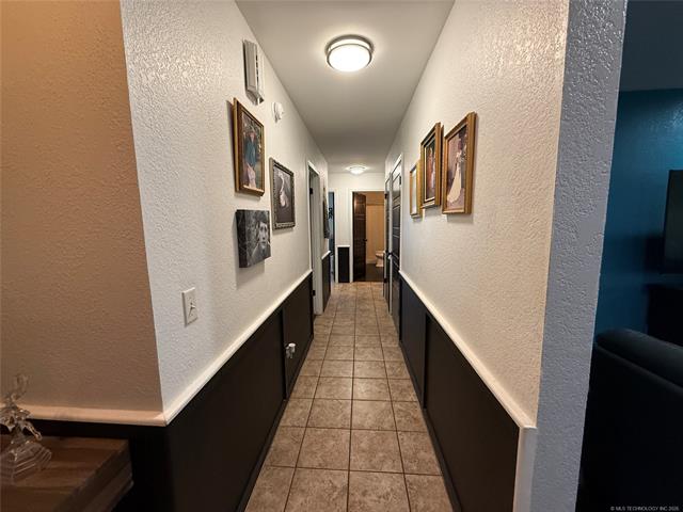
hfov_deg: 102.1
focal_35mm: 14
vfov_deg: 85.7
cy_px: 256
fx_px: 276
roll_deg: +1.1
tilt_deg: -7.3
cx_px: 342
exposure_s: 1/60
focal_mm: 2.22
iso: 320
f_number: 2.2
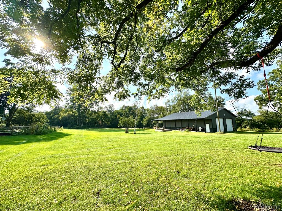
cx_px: 141
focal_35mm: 14
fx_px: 114
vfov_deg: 85.7
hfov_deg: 102.1
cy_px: 106
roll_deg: -0.5
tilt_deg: +10.1
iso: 50
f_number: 2.2
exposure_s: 1/1473
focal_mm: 2.22
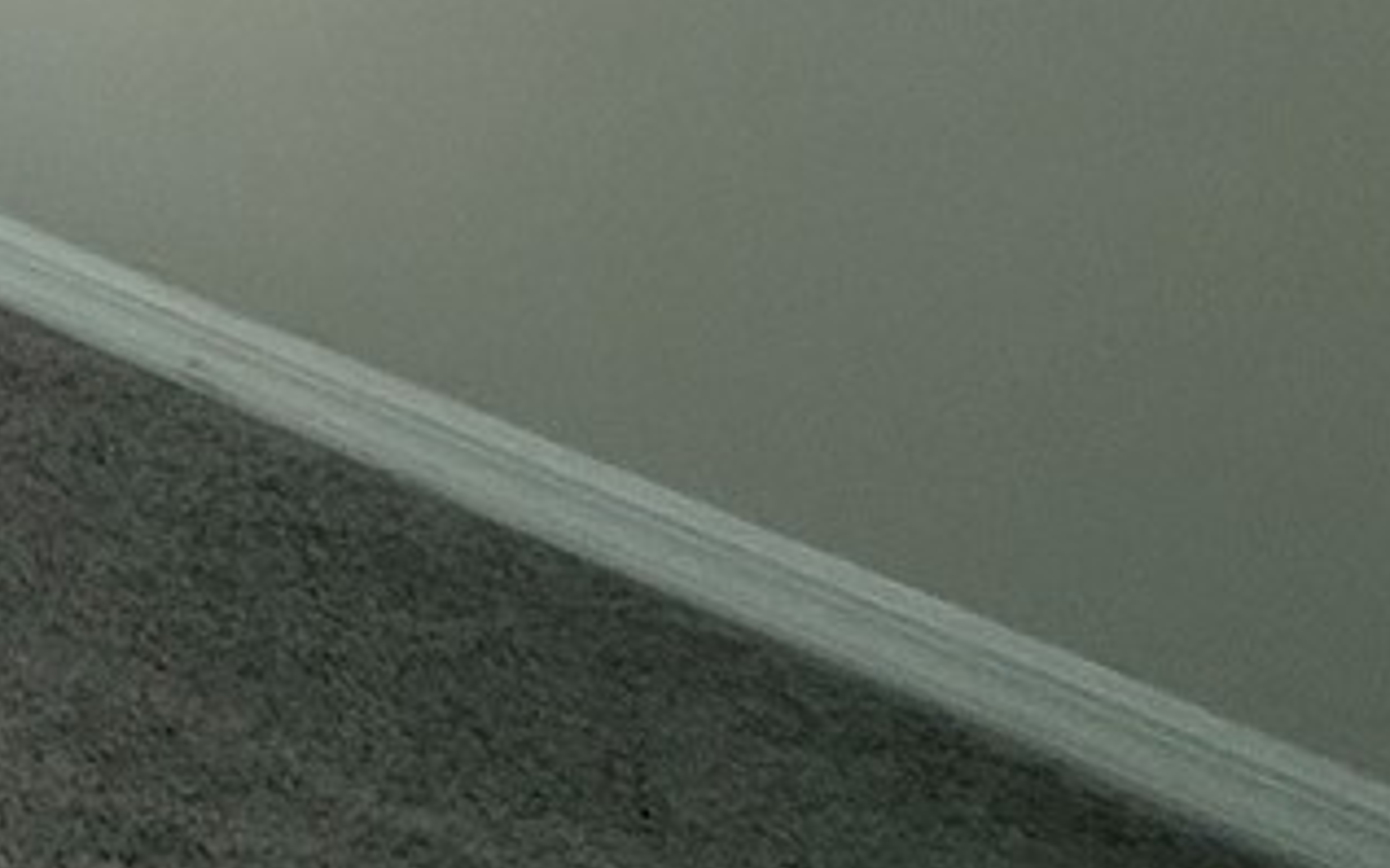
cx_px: -1372
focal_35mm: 75
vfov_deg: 13.4
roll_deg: -0.6
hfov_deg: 18.4
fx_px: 2841
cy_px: -1127
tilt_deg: -2.7
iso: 160
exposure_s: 1/99
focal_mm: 2.22
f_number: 2.2
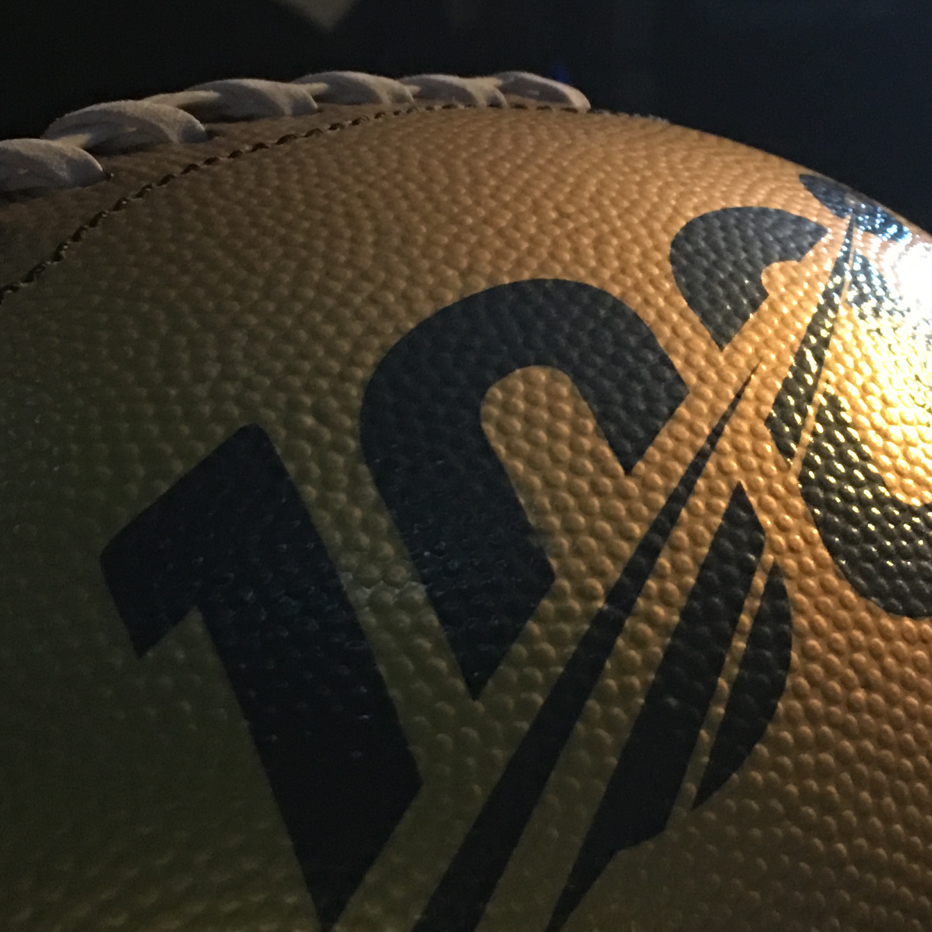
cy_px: 399
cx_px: 656
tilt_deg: -20.5
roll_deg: +0.3
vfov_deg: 22.5
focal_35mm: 77
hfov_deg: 22.3
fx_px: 2345
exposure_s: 1/4
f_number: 2.2
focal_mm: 4.15
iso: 125
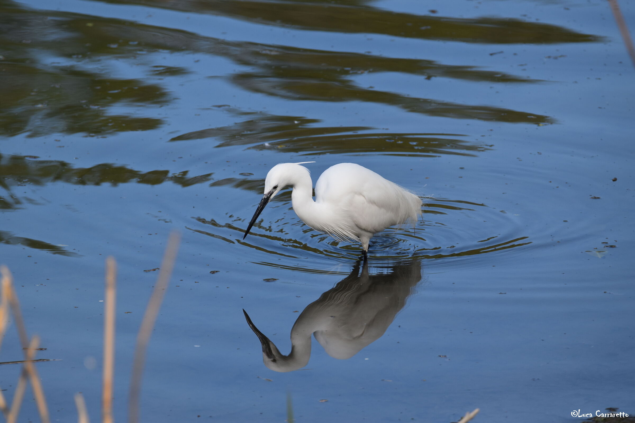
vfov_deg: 2.5
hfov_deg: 3.7
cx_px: 318
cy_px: 212
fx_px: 9789
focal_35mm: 555
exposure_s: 1/640
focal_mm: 370
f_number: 6
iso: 200
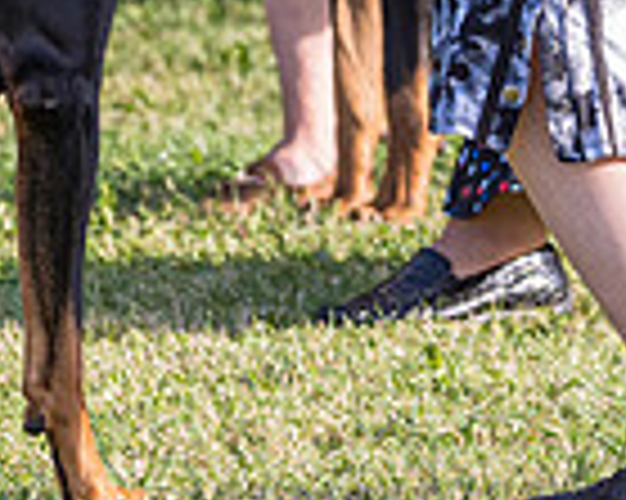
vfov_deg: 2.2
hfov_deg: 2.8
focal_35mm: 701
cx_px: -11
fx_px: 12978
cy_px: -360
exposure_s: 1/1000
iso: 1000
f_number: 5.6
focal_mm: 154
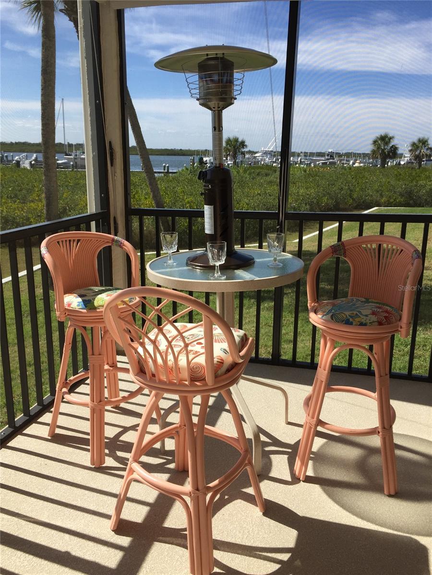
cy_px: 288
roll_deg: -1.3
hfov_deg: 48.2
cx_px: 216
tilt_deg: -13.3
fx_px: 483
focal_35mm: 29
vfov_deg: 61.7
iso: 32
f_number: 2.2
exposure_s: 1/1319
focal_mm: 4.15
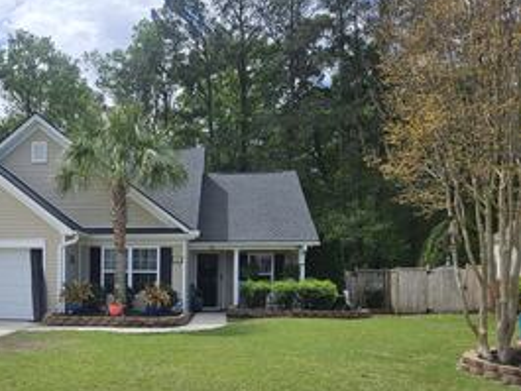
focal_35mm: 35
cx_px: 130
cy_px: 286
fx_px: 527
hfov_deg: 50.4
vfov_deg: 39.8
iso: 25
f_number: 1.8
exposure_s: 1/2186
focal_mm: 5.4
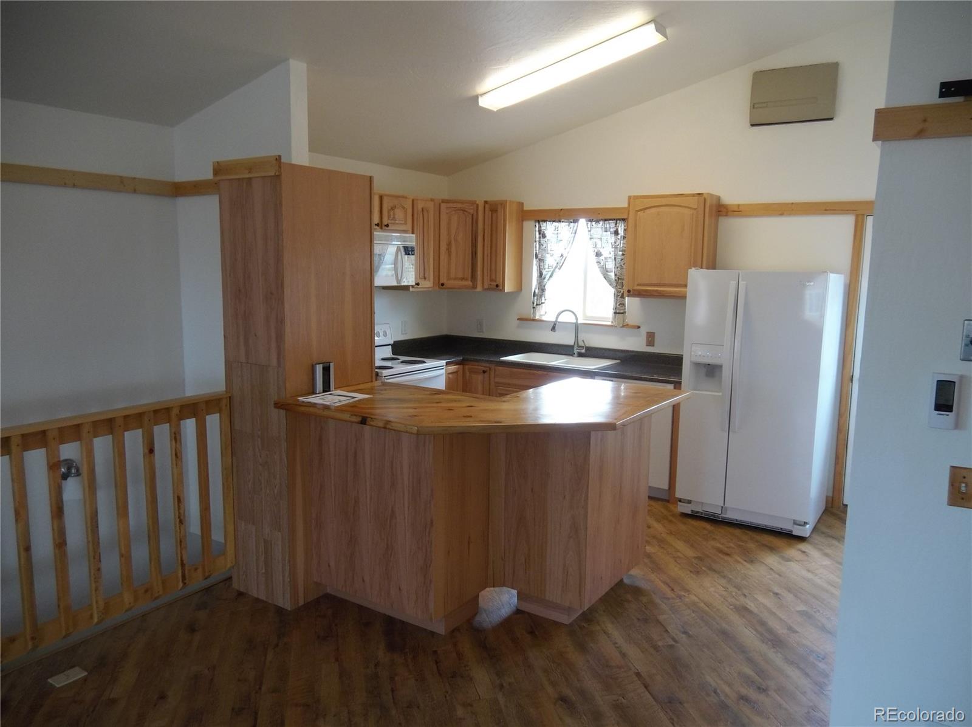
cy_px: 364
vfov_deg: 54.8
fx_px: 701
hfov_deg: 69.5
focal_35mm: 25
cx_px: 486
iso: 140
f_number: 3.5
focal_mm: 4.5
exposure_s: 1/30
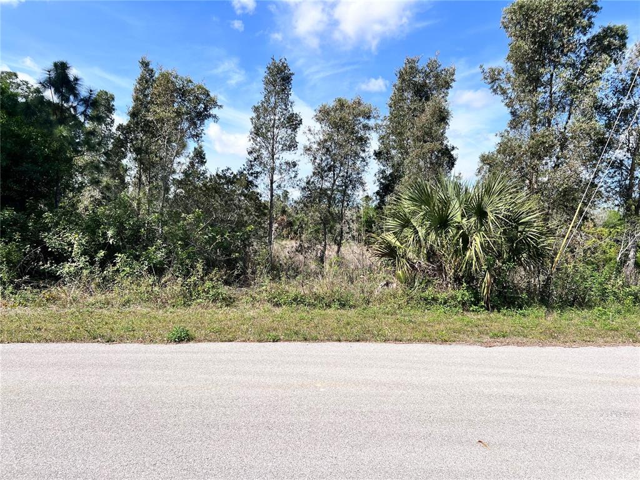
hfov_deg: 67.3
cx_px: 320
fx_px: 481
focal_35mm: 26
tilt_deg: -2.3
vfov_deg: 53.1
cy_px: 240
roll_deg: -1.5
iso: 50
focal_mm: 5.7
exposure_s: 1/4115
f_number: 1.5
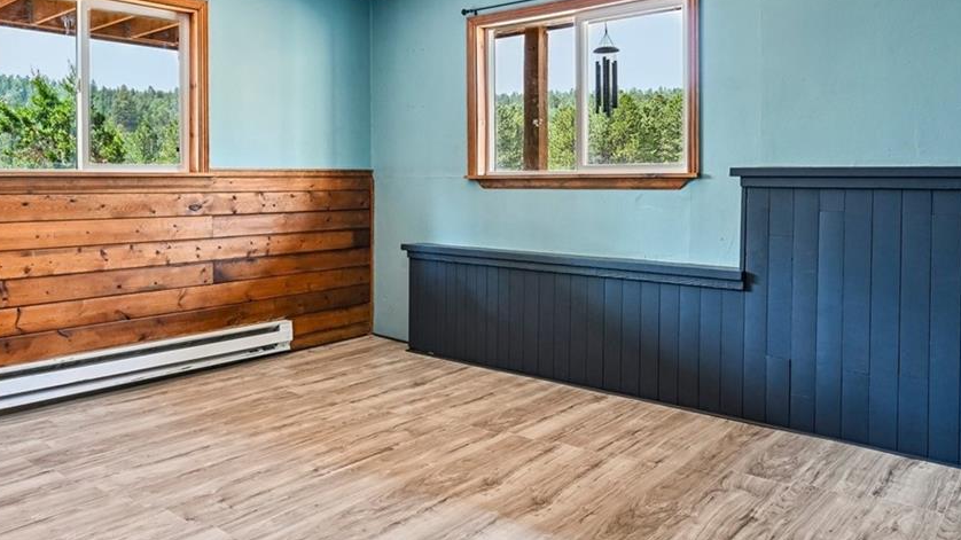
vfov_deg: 40.7
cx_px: 333
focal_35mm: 28
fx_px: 713
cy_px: 163
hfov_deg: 66.4
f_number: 10
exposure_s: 1/10
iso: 400
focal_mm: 14
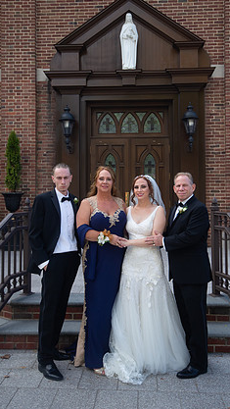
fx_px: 379
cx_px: 127
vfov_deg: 56.5
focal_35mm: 35
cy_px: 189
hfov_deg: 33.7
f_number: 4
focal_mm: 31
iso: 400
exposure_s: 1/1250
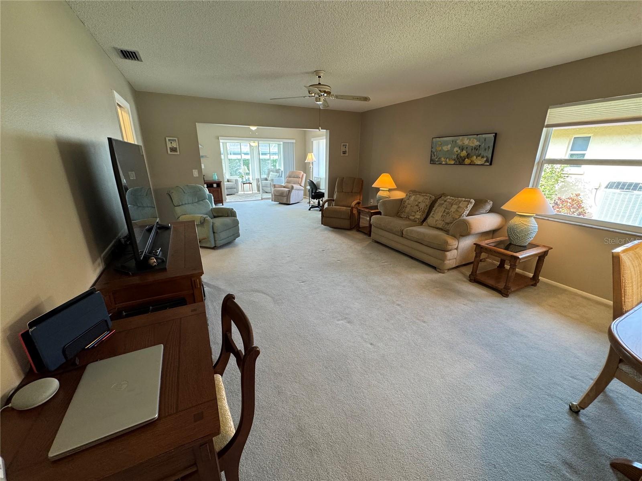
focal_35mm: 14
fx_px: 260
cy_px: 240
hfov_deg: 102.1
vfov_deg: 85.7
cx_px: 321
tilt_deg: -18.5
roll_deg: -0.6
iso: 200
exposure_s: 1/120
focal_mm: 2.22
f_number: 2.2
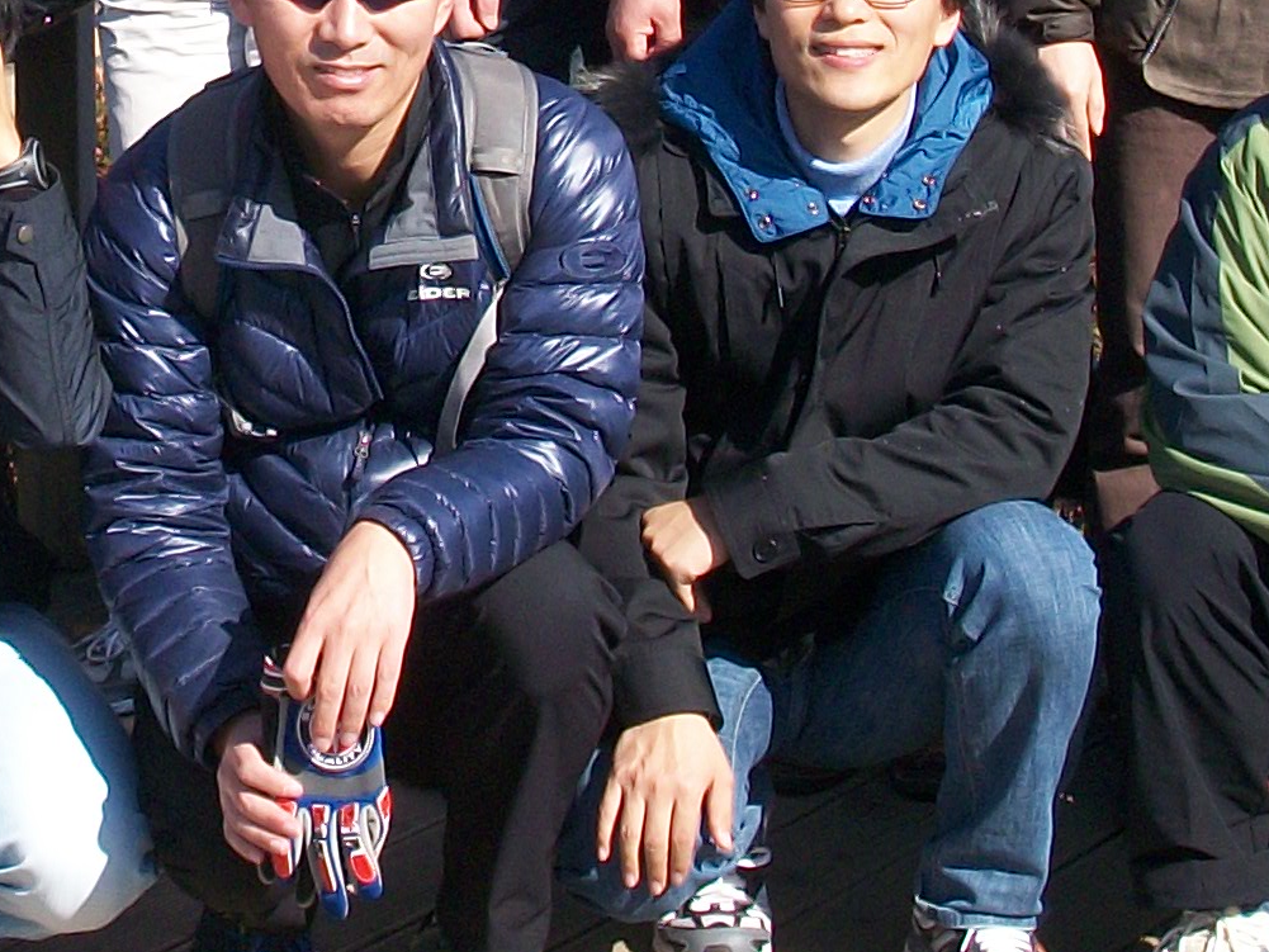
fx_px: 5903
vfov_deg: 9.1
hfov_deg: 12.1
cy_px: -270
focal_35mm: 161
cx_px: -19
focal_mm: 7.8
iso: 80
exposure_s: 1/640
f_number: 3.5
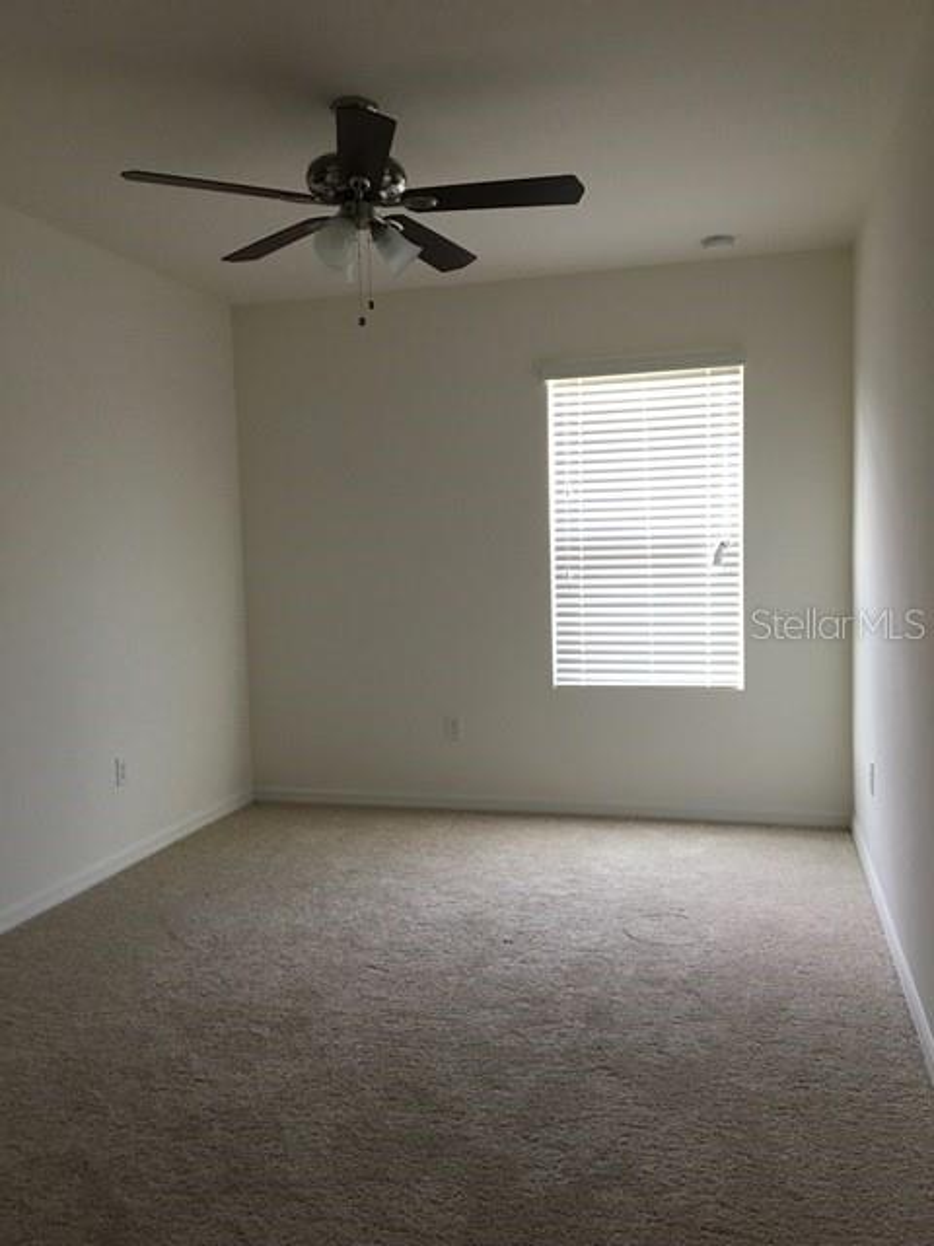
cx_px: 467
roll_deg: +0.6
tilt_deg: -4.7
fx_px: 1043
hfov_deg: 48.2
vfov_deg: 61.7
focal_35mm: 29
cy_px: 623
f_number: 2.2
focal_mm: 4.15
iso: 125
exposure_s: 1/30
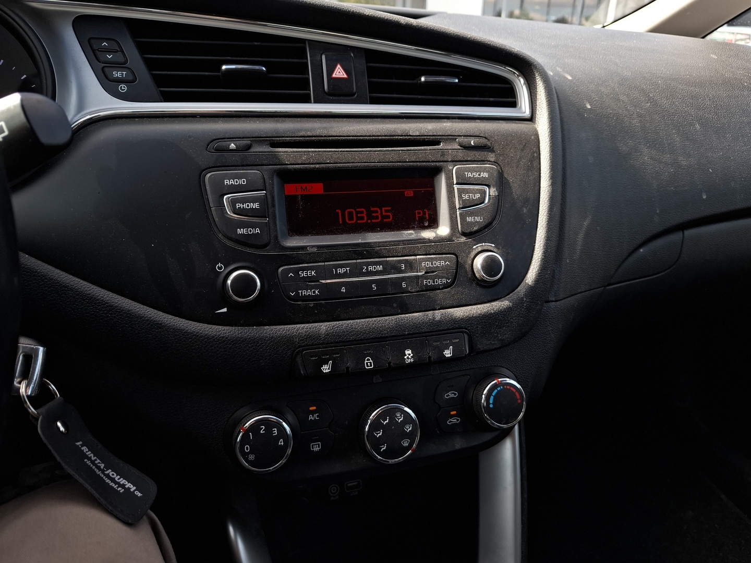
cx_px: 376
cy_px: 282
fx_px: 499
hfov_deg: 73.9
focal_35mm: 23
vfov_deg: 58.9
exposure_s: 1/170
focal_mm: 5.54
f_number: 1.8
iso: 50
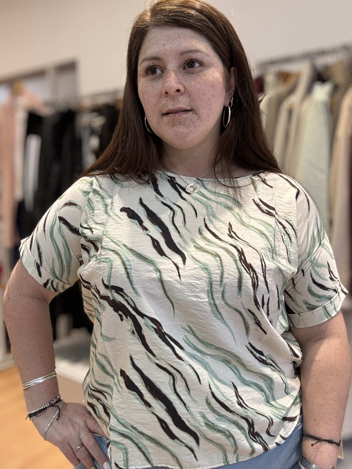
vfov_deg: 60.0
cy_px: 234
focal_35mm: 30
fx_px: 407
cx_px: 176
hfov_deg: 46.8
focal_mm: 2.69
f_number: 1.9
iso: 100
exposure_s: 1/50
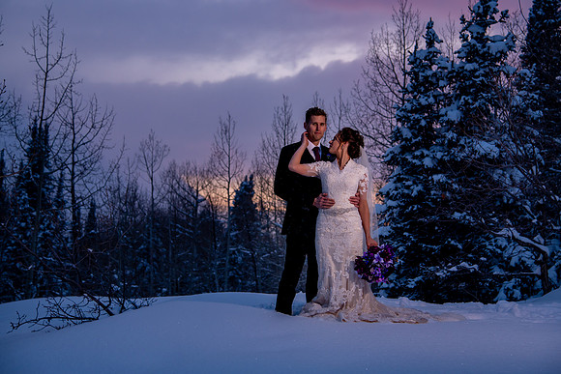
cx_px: 280
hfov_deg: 30.8
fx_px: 1018
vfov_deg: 20.8
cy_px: 163
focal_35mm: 65
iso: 400
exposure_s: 1/250
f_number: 4.5
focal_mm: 58
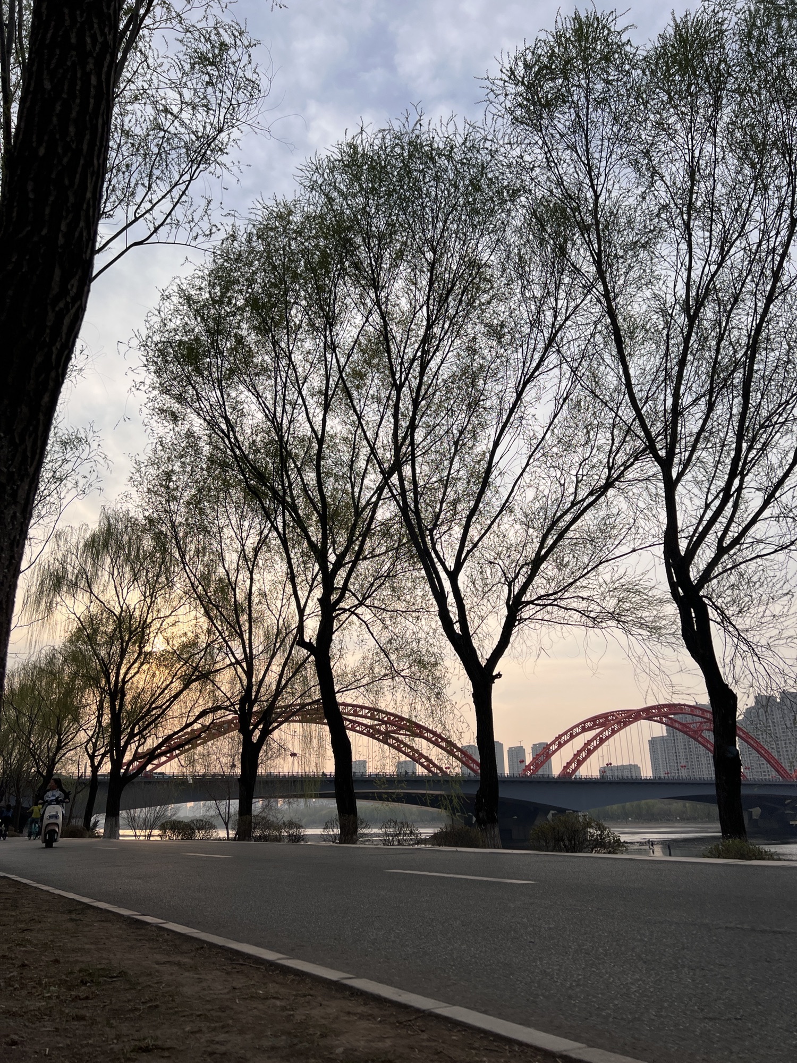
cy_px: 532
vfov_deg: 67.3
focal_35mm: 26
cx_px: 398
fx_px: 798
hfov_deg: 53.1
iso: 50
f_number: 1.5
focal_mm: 5.7
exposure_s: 1/2841
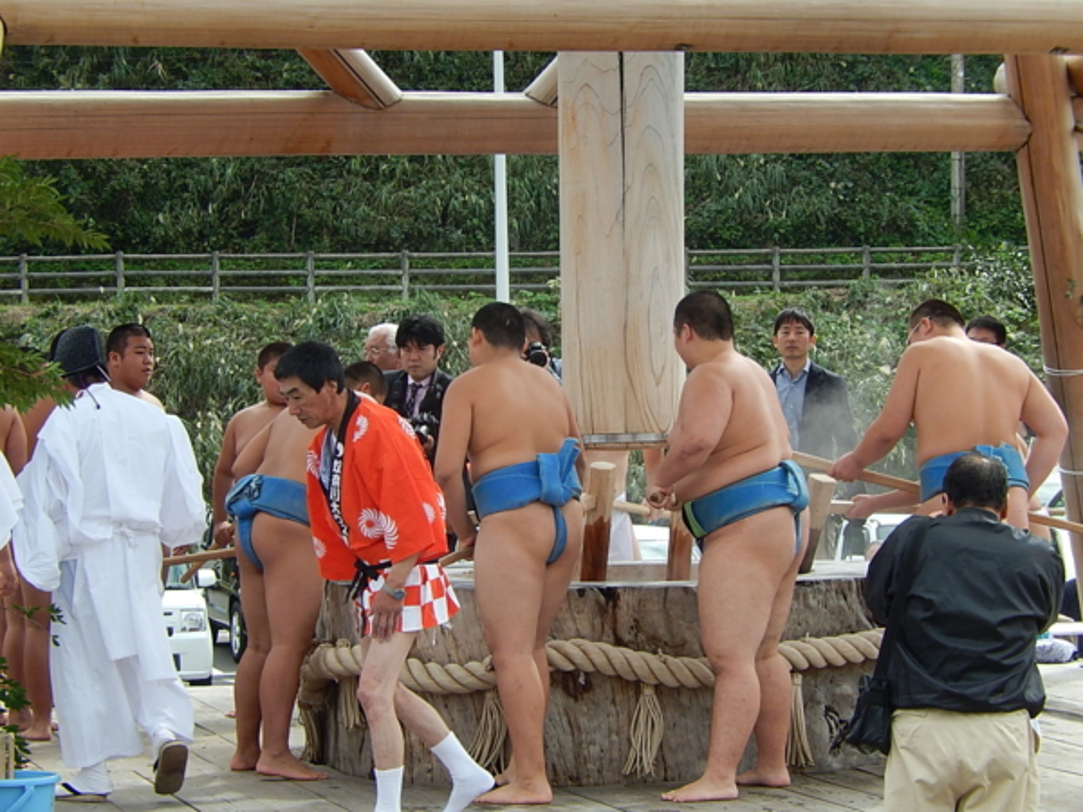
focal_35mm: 134
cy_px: 406
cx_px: 542
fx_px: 4192
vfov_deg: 11.1
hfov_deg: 14.7
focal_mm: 24.1
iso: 125
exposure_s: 1/250
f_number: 5.6
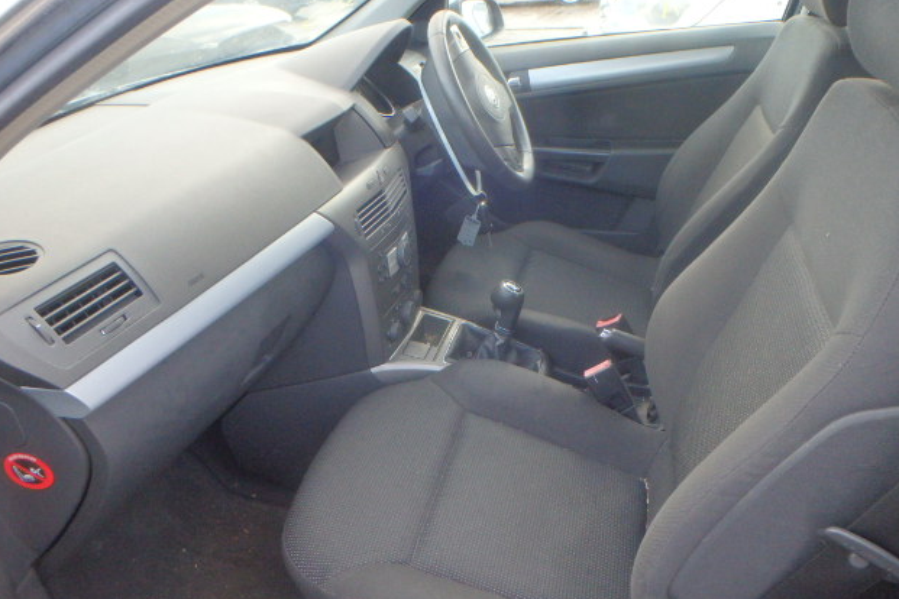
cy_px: 281
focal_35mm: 30
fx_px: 749
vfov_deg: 43.6
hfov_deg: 61.9
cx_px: 447
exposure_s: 1/125
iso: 500
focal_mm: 5
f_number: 3.9
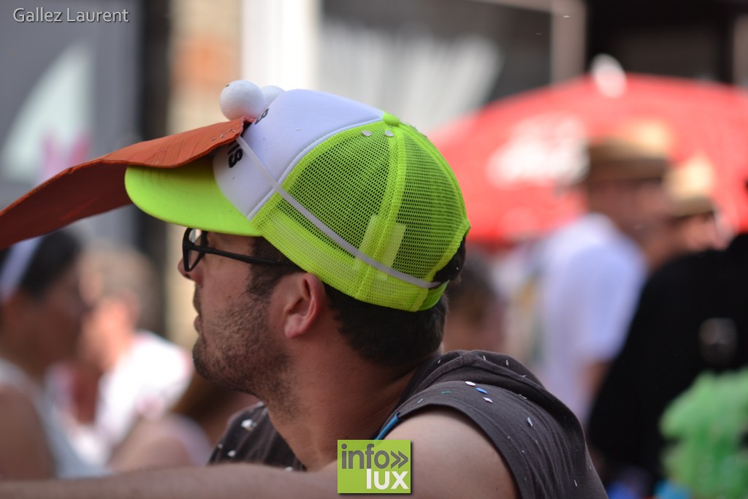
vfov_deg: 8.2
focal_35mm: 168
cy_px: 250
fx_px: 3491
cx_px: 374
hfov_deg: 12.2
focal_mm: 112
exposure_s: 1/640
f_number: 2.8
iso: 100
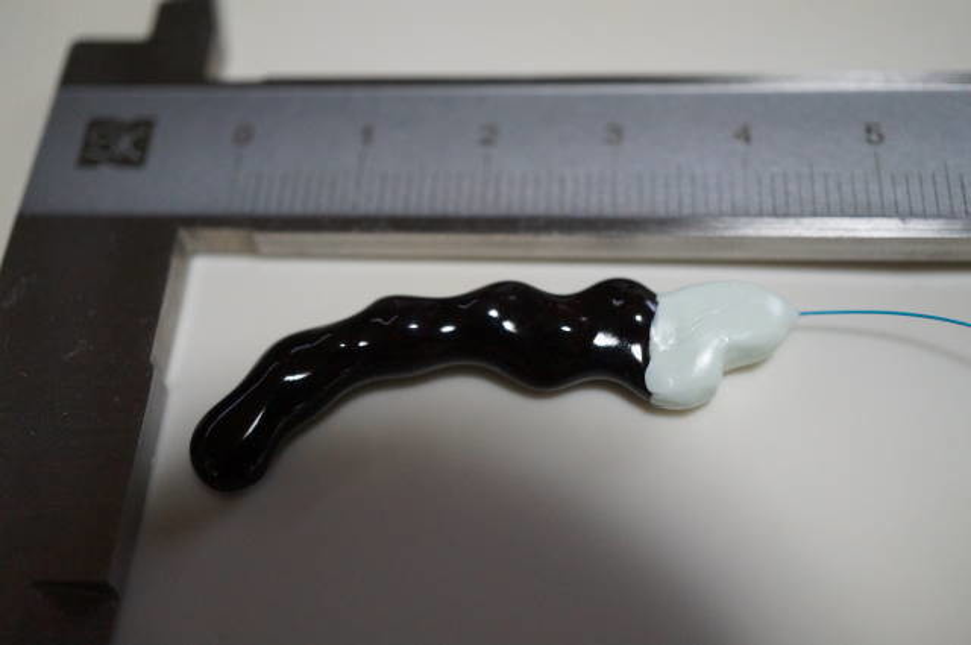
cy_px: 322
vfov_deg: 29.8
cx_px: 486
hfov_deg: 43.7
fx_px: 1212
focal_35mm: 45
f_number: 4
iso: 2500
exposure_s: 1/160
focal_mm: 30
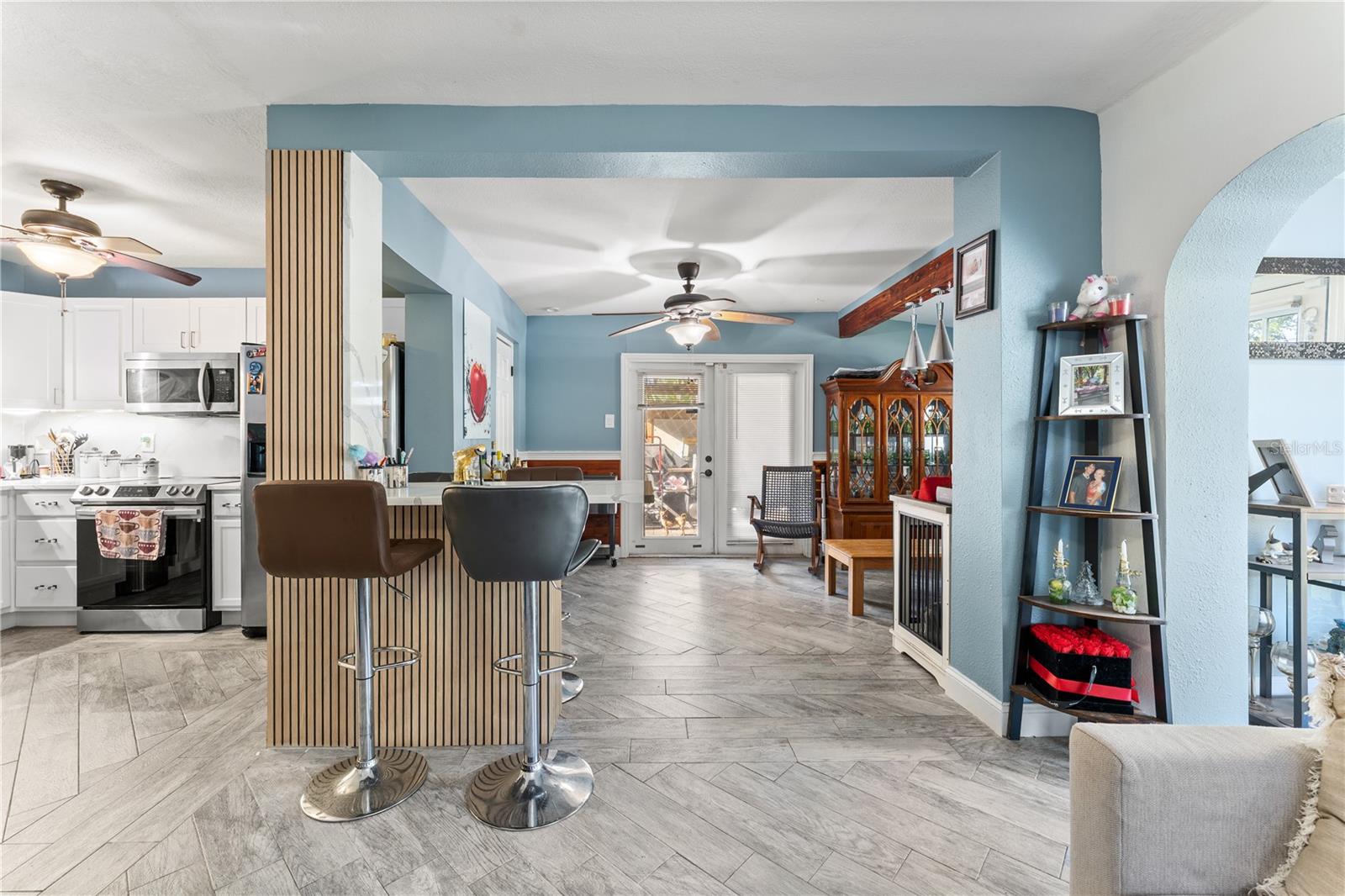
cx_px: 672
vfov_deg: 81.2
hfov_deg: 104.3
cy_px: 448
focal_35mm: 14
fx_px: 523
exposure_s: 1/2
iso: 100
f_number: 8
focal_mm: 14
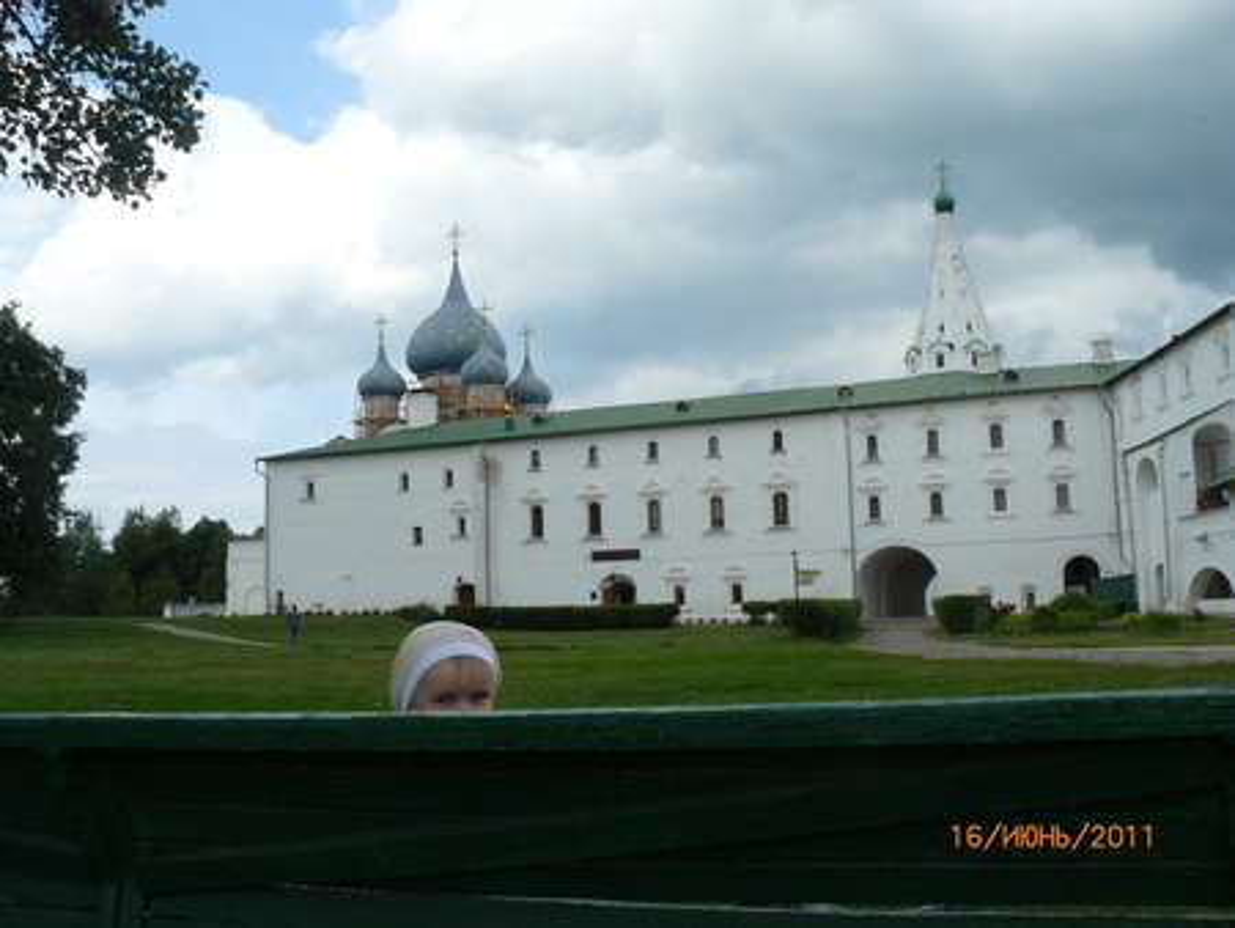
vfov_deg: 39.7
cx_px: 618
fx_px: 1285
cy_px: 464
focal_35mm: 36
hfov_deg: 51.3
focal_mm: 6
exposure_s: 1/320
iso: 100
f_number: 5.6
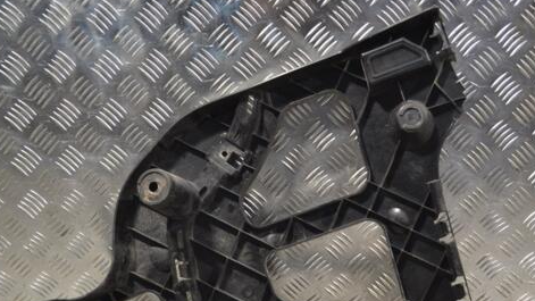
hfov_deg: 39.9
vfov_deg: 22.9
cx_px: 271
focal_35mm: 52
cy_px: 215
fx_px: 738
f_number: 4.2
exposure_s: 1/80
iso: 400
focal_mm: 26
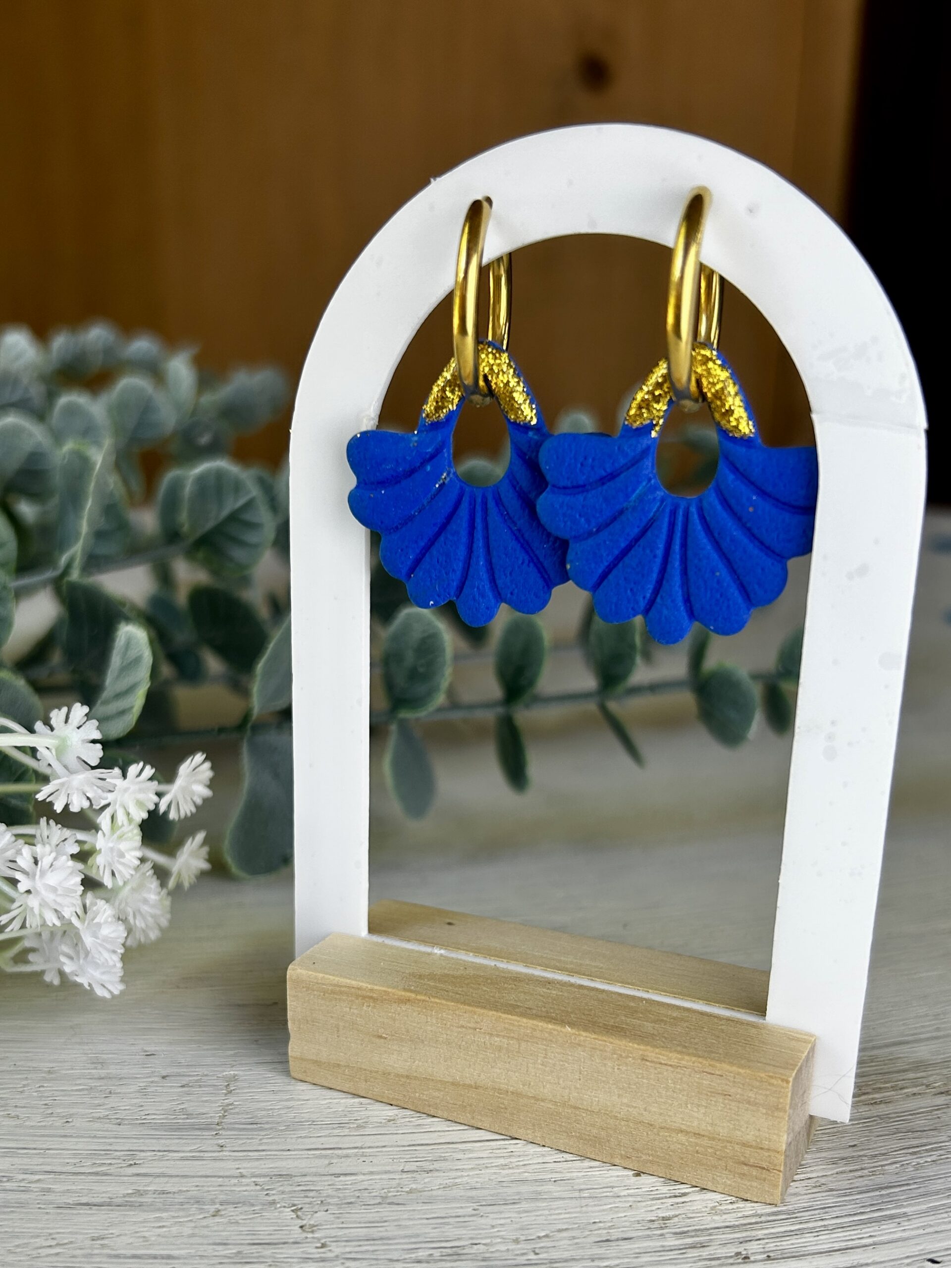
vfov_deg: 67.3
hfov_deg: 53.1
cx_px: 476
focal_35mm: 26
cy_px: 634
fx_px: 952
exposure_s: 1/192
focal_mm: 5.7
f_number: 1.5
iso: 40
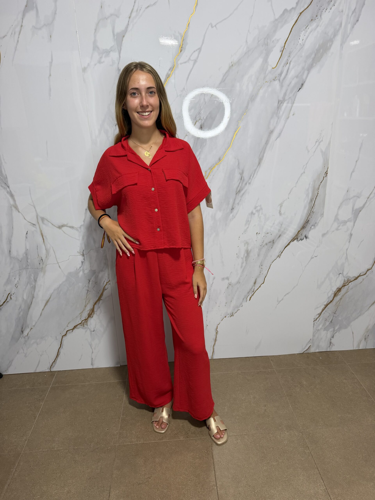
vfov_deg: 71.6
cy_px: 250
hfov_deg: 56.8
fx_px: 347
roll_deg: +2.8
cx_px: 188
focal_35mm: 24
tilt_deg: -20.0
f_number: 1.78
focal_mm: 6.76
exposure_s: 1/50
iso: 125
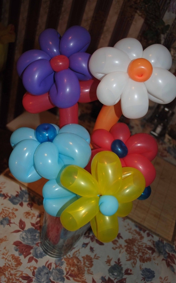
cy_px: 142
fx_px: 261
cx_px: 91
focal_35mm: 34
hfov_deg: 37.2
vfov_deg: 56.7
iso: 200
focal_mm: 22
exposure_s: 1/60
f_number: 3.8
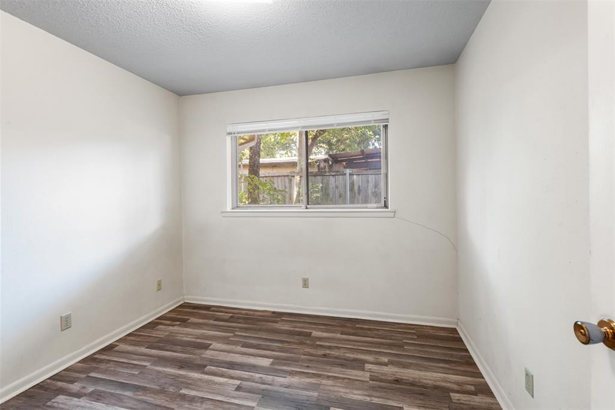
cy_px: 205
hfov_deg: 93.3
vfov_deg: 70.4
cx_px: 308
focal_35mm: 17
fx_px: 290
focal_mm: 17
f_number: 9
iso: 250
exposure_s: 1/3
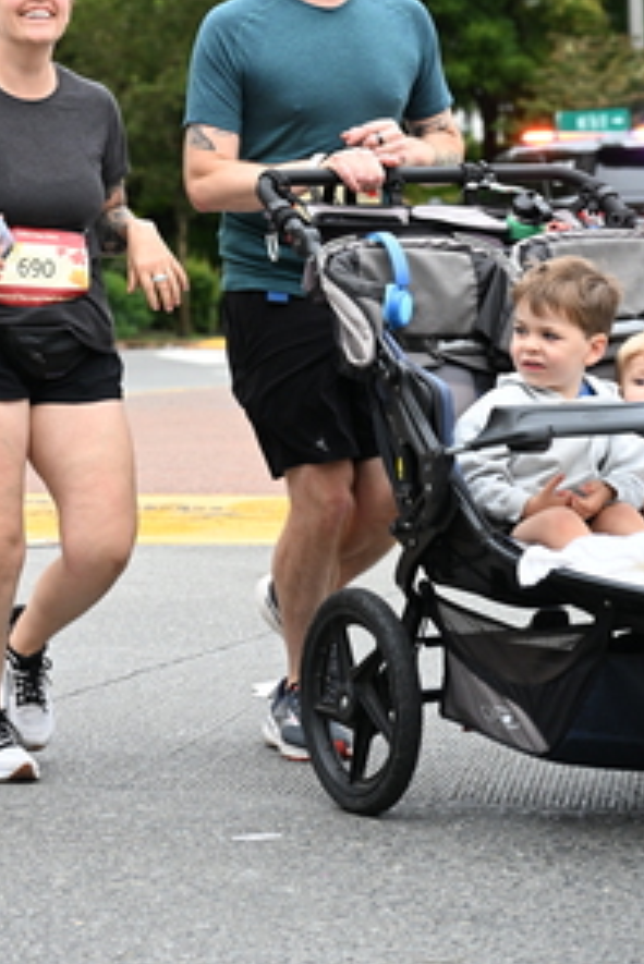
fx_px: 3645
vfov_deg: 14.9
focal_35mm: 136
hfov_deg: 10.1
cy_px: 141
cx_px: 113
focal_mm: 73
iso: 1600
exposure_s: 1/640
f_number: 4
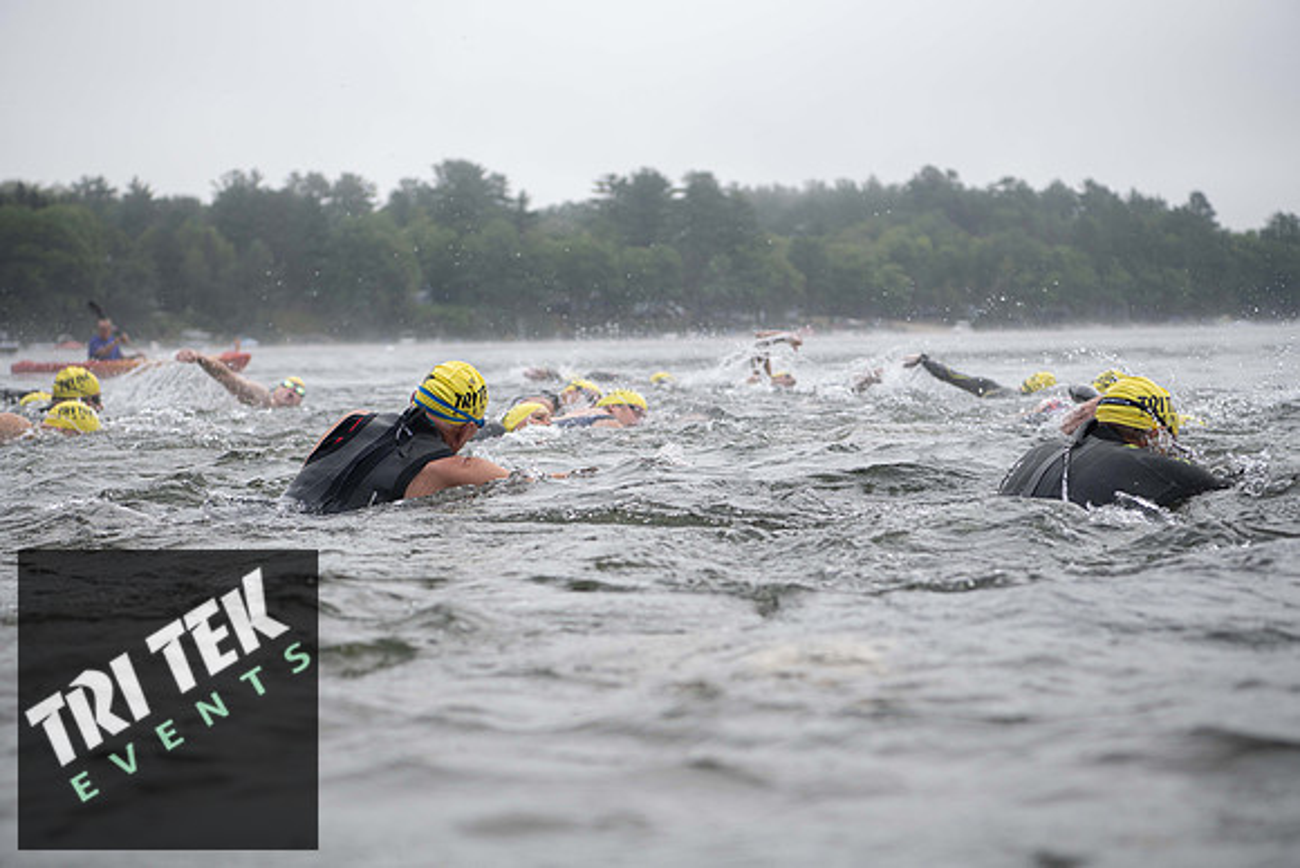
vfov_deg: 19.5
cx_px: 650
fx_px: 2528
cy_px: 434
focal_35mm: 70
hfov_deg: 28.8
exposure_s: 1/640
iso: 320
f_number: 4
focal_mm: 70
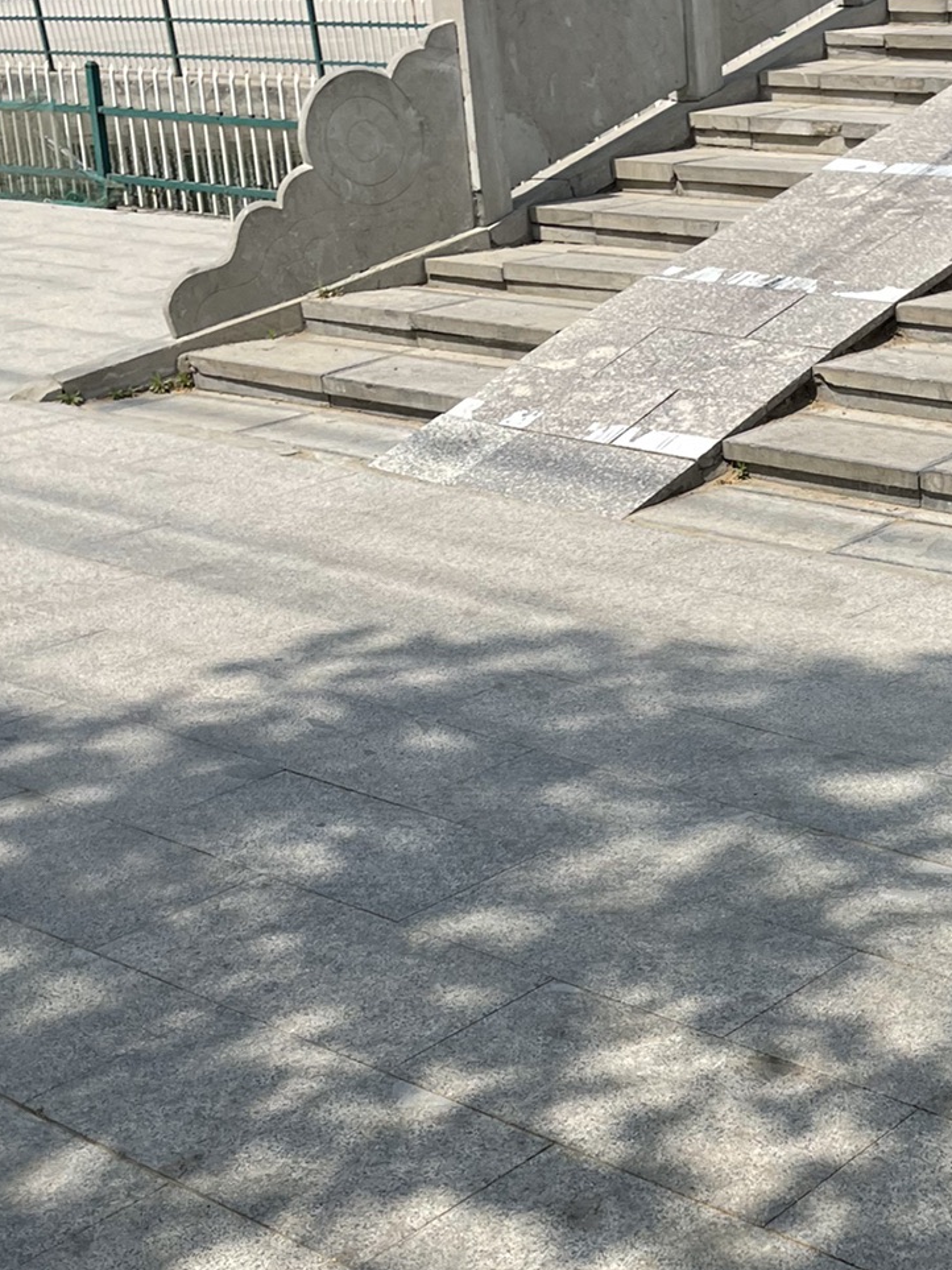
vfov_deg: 34.5
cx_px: 828
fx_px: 1981
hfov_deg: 26.3
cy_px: 1015
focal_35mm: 54
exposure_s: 1/4525
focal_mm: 5.1
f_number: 1.6
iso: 32
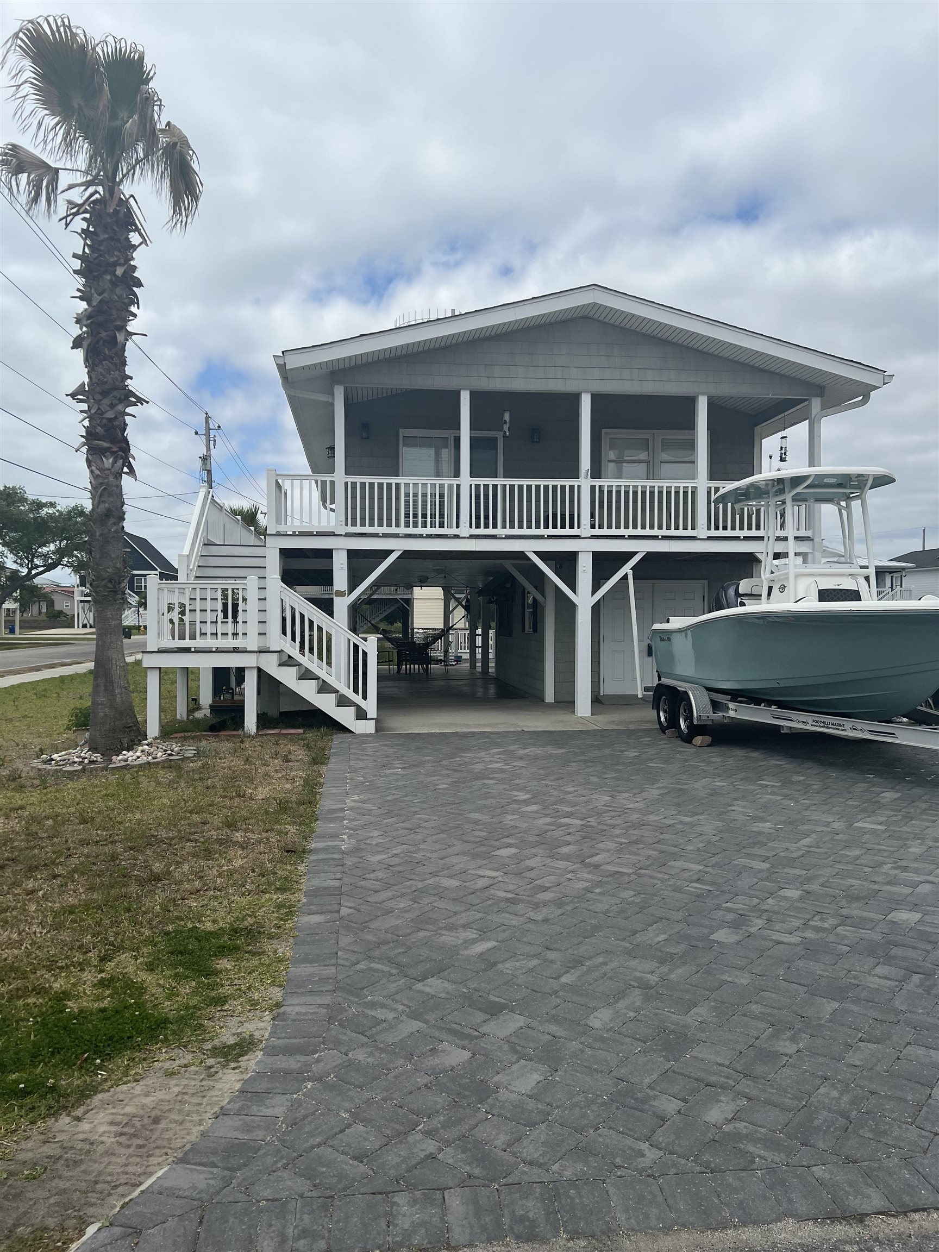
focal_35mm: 26
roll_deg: +0.1
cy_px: 626
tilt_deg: +0.3
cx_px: 470
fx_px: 940
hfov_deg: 53.1
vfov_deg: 67.3
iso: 50
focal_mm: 5.7
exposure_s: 1/6993
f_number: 1.5
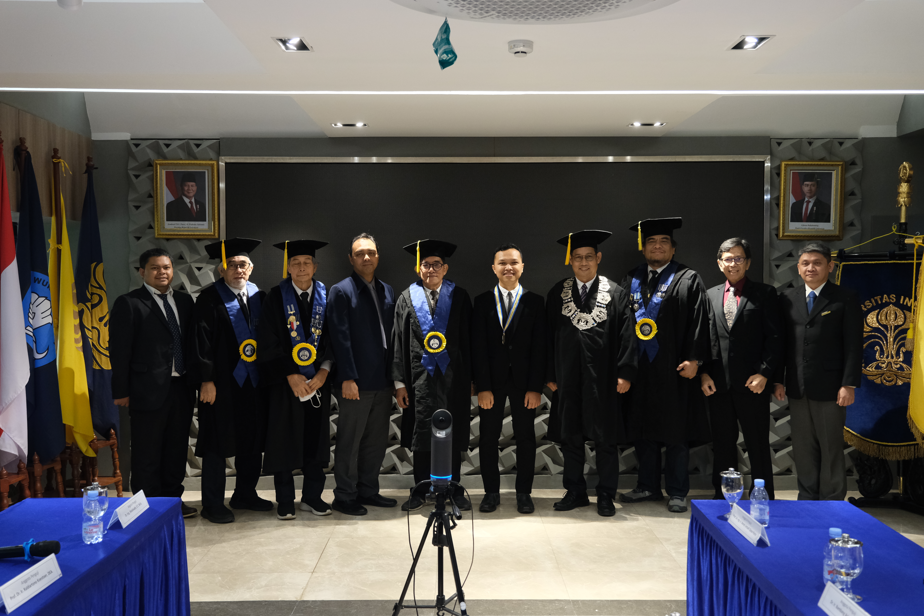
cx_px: 462
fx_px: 847
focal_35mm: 33
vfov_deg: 40.0
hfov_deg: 57.2
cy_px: 308
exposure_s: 1/30
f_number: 4
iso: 1600
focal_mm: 22.3
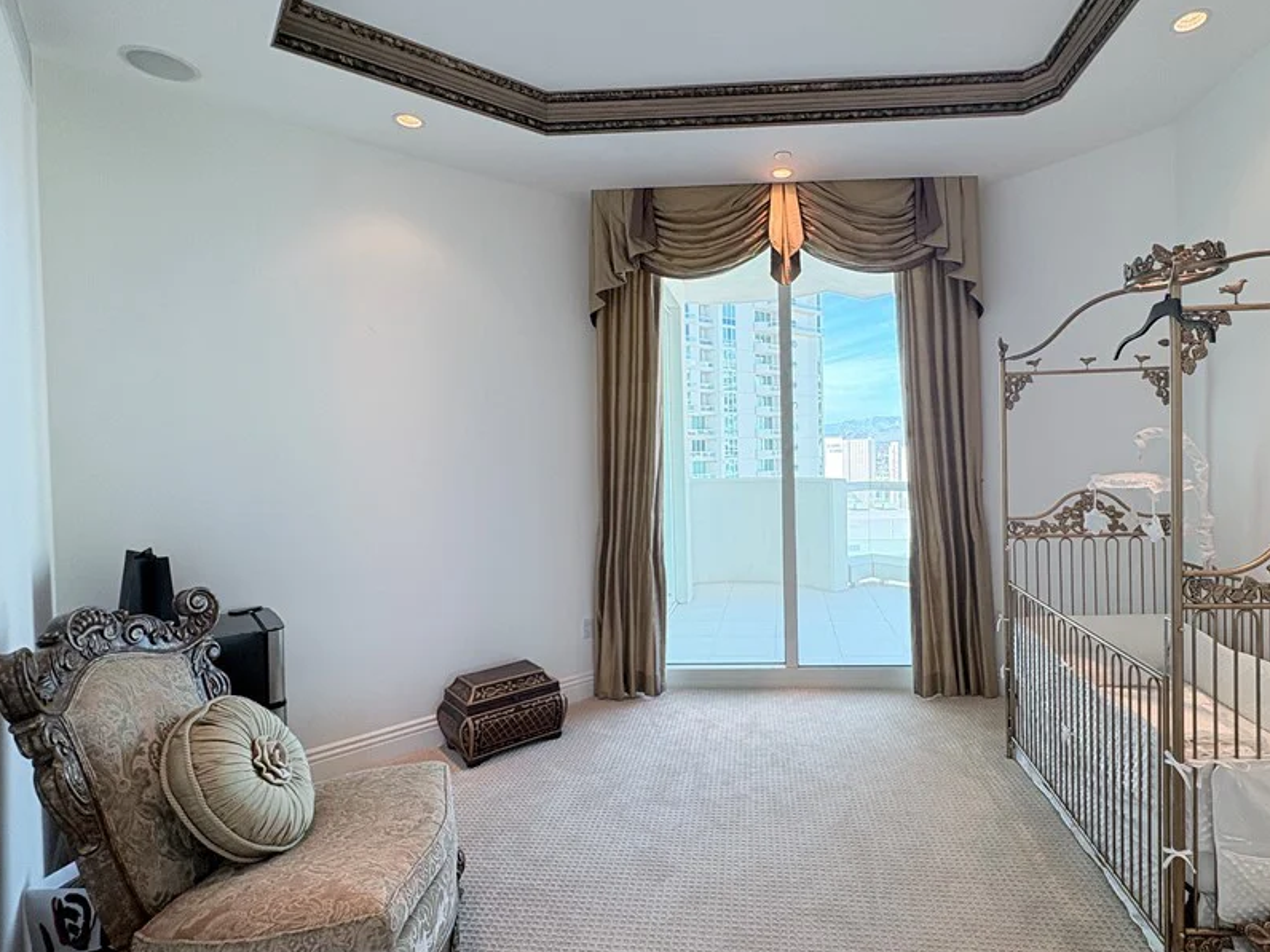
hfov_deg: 86.9
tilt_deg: -1.4
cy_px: 466
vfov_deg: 71.6
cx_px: 748
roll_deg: +1.7
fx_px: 660
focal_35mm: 18
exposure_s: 1/120
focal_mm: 2.22
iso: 100
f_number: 2.2
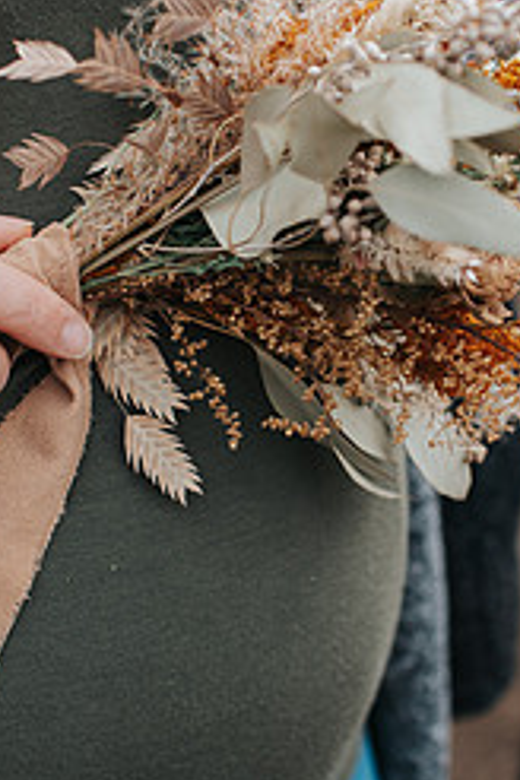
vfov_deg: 21.2
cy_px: 422
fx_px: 2080
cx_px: 273
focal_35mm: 96
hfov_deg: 14.3
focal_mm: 35
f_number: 3.2
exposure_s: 1/800
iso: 400
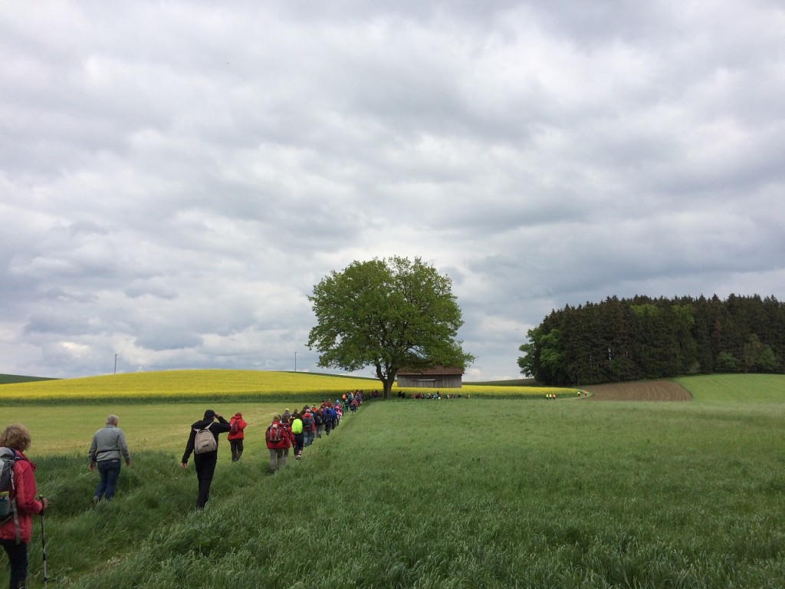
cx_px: 392
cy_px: 294
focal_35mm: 29
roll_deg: +1.0
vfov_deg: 48.2
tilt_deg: +9.4
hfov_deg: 61.7
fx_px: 658
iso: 32
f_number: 2.2
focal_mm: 4.15
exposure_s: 1/2933
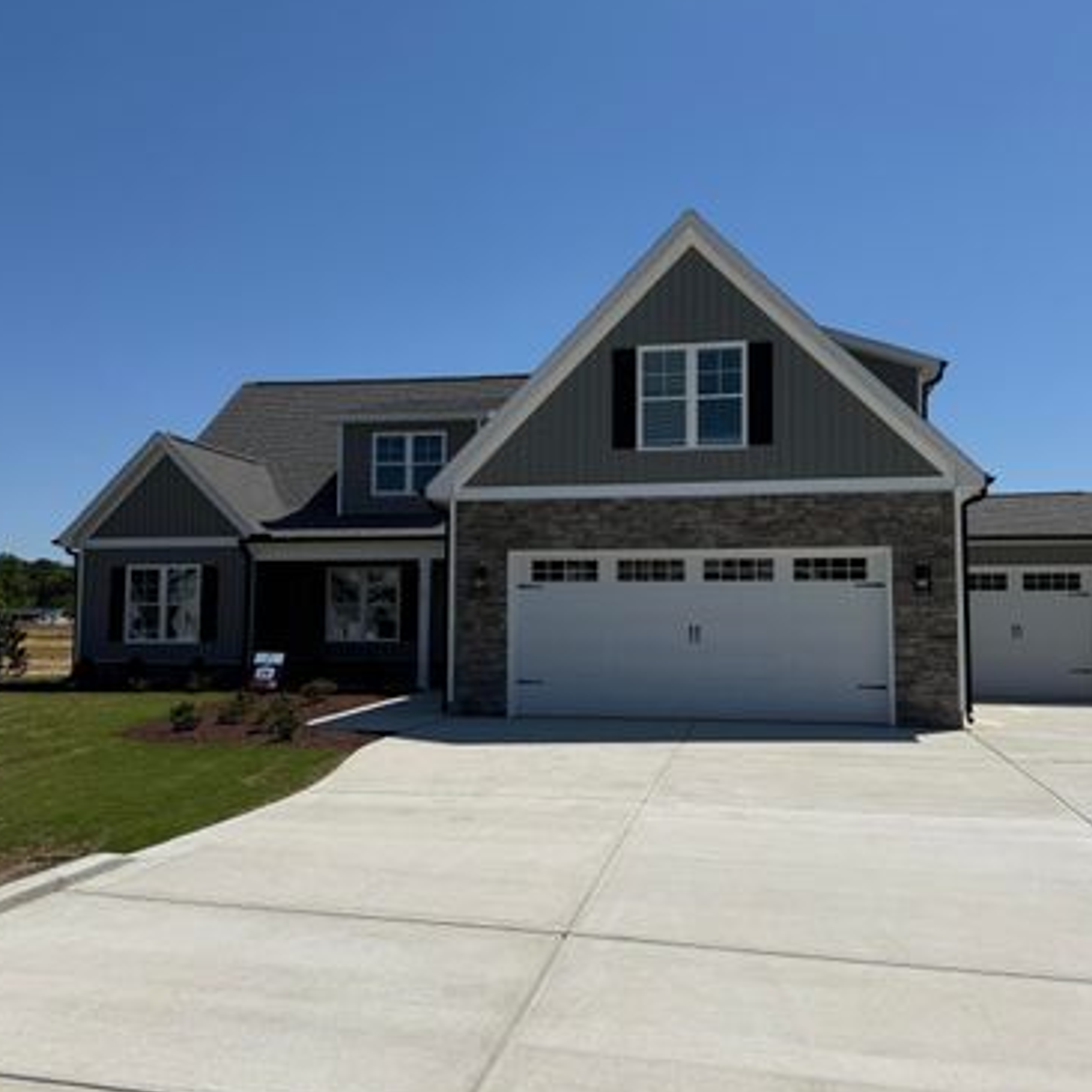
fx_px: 1035
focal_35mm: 29
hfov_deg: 55.5
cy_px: 545
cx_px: 606
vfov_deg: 55.6
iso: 80
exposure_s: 1/11905
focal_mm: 6.76
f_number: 1.78
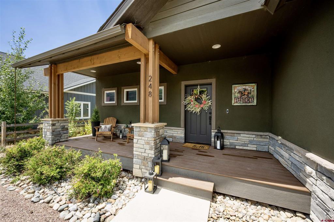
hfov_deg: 104.3
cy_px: 111
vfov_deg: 81.2
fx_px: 130
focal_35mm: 14
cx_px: 167
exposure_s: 1/60
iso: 64
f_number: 11
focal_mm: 14
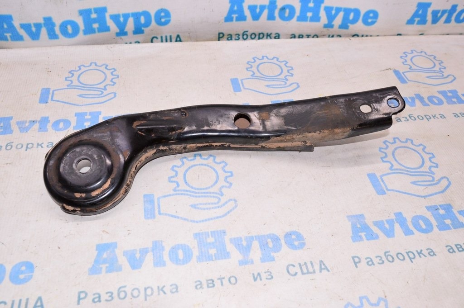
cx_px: 232
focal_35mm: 33
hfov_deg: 57.3
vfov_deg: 39.9
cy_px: 154
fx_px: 425
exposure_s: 1/125
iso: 1600
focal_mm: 22
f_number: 8
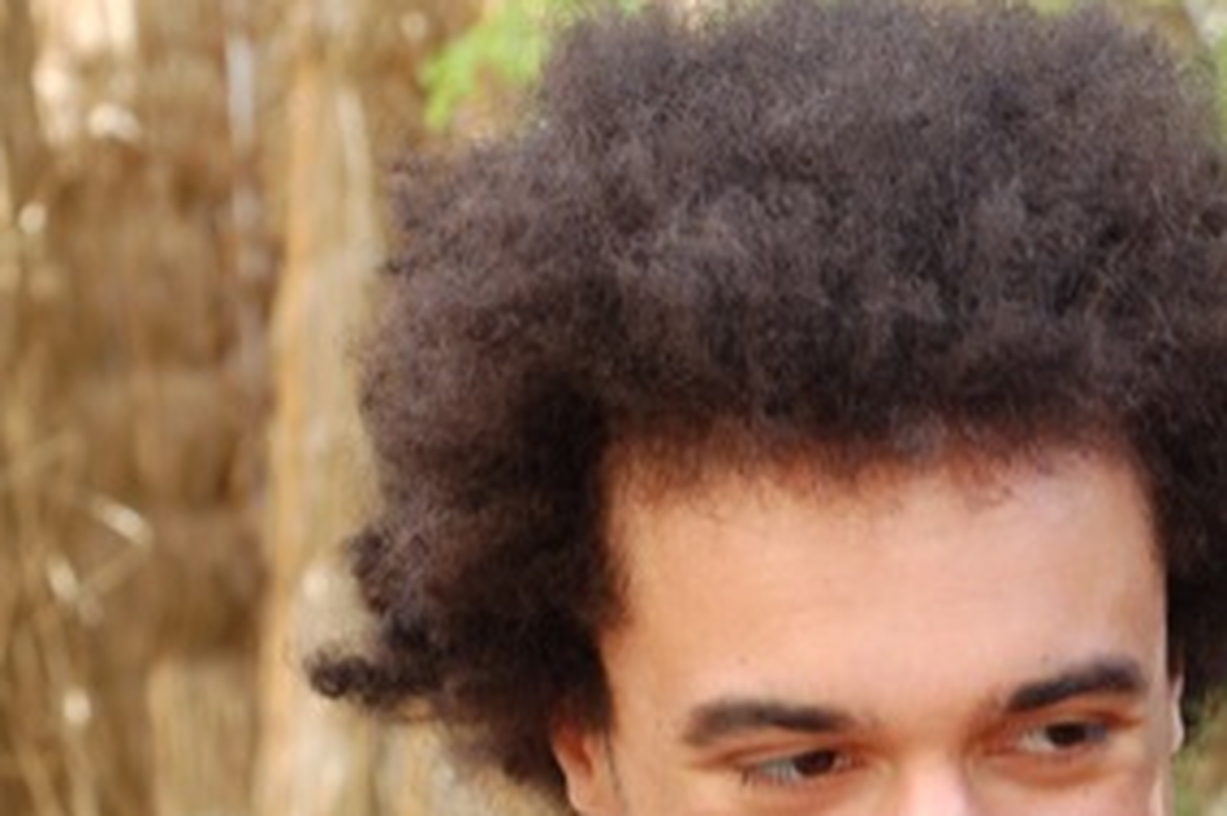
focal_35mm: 169
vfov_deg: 8.1
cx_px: 1313
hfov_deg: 12.0
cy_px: 874
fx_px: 5757
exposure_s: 1/160
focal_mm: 50
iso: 400
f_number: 6.3
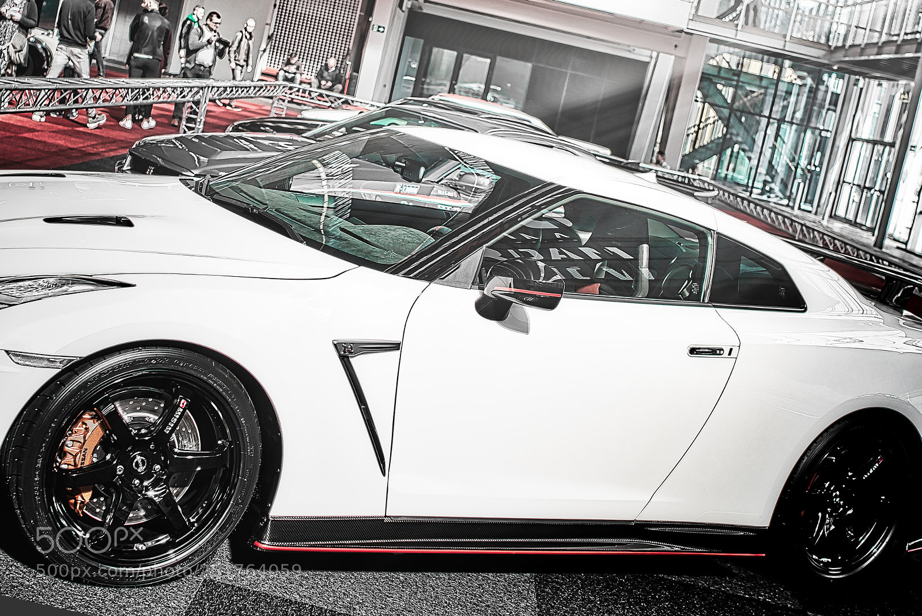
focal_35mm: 35
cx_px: 461
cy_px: 308
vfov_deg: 37.9
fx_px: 897
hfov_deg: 54.4
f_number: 2.8
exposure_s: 1/160
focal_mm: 35
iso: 100
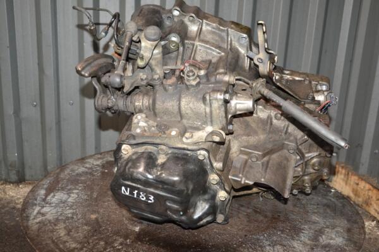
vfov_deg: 35.5
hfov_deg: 51.3
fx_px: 395
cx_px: 190
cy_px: 126
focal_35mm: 38
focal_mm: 25
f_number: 5
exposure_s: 1/60
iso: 800
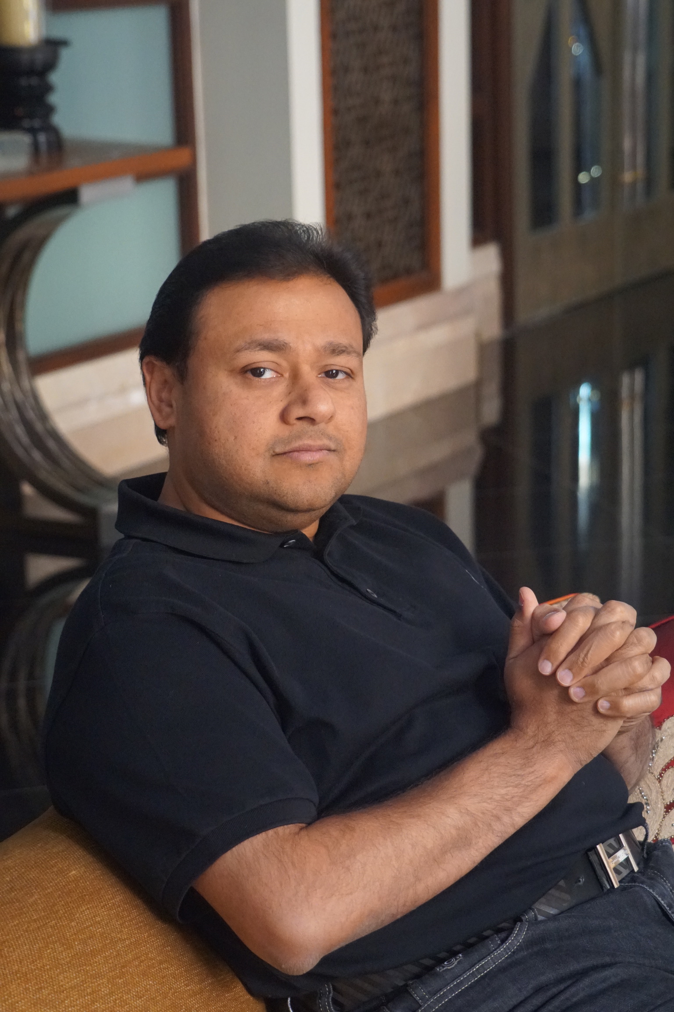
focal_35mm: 87
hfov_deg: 15.7
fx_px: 2443
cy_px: 506
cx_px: 337
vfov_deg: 23.4
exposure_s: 1/125
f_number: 5
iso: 6400
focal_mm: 58
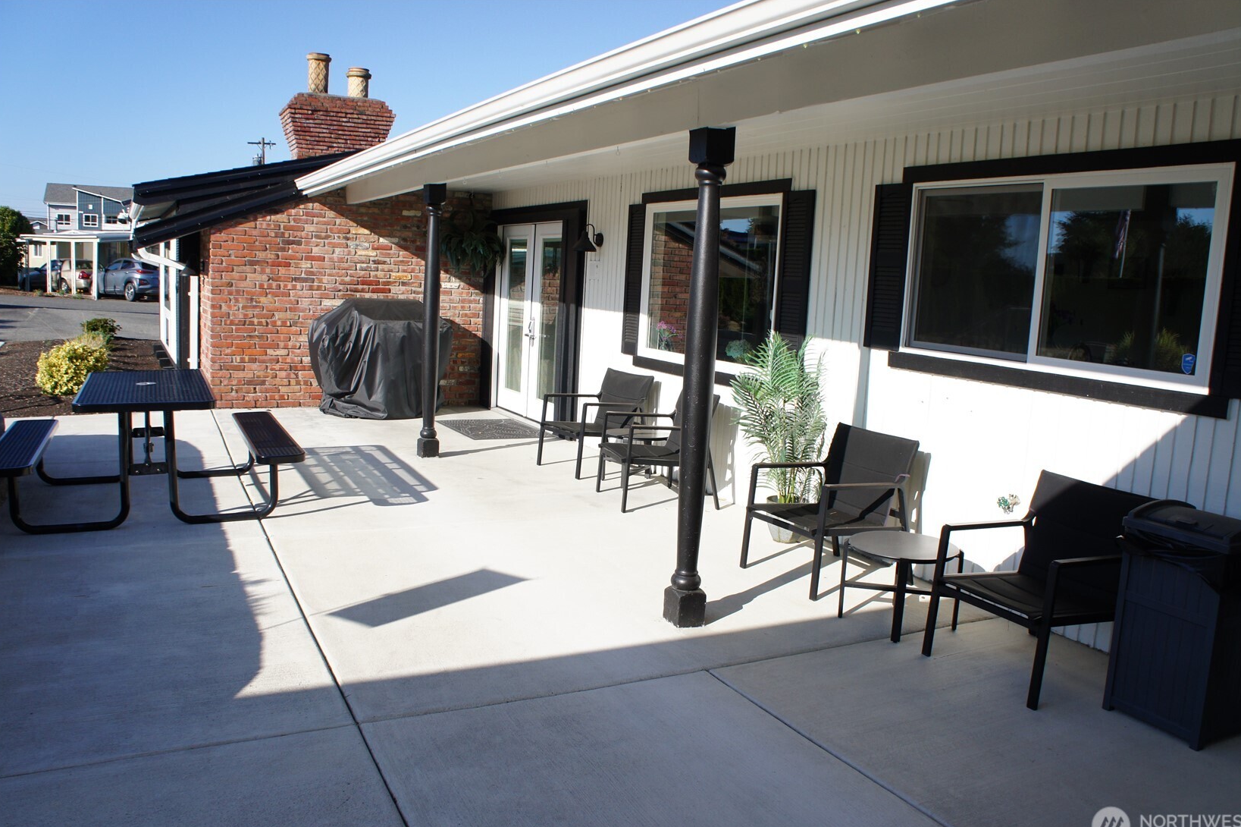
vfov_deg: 46.4
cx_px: 633
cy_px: 426
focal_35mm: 28
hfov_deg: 65.5
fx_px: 965
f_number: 6.3
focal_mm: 18
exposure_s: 1/500
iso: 200
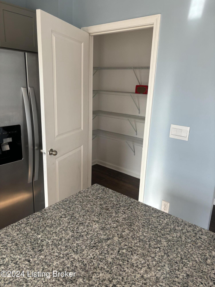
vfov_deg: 67.3
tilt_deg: -16.5
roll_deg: -2.5
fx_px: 215
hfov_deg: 53.0
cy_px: 144
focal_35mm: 26
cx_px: 108
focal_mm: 5.96
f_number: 1.6
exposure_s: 1/121
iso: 64
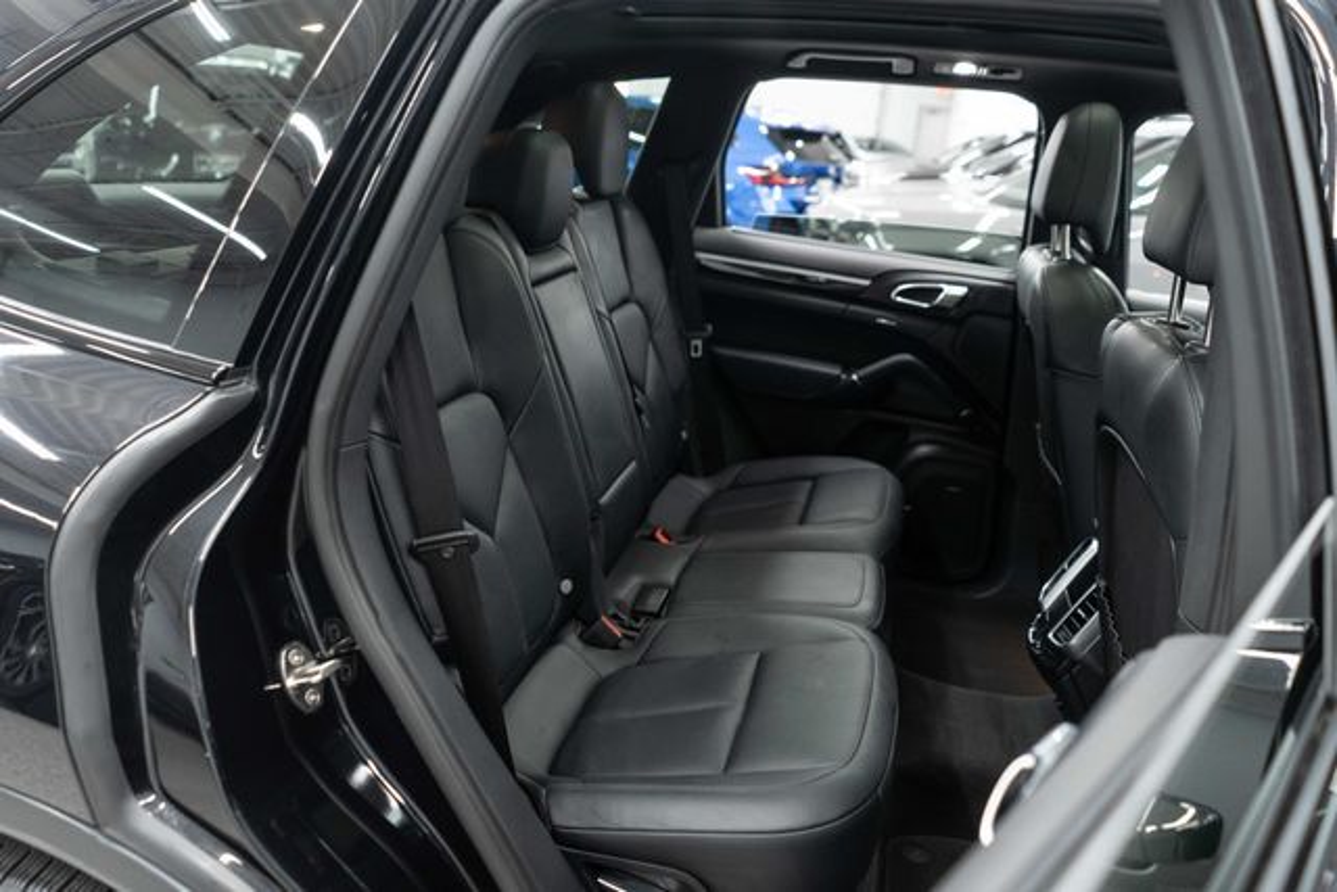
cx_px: 668
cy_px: 446
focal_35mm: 28
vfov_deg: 46.4
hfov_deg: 65.5
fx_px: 1040
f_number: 3.2
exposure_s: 1/50
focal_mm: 28
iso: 1250
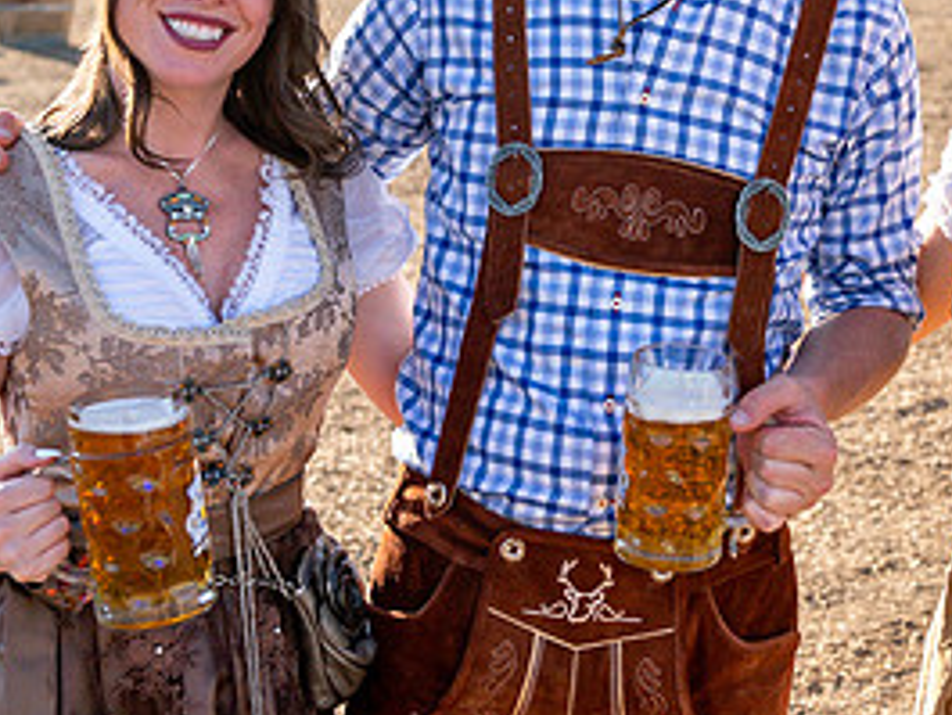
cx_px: 661
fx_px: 2201
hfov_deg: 24.2
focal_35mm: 80
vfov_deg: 18.3
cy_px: 160
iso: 1000
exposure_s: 1/4000
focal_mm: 38
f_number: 4
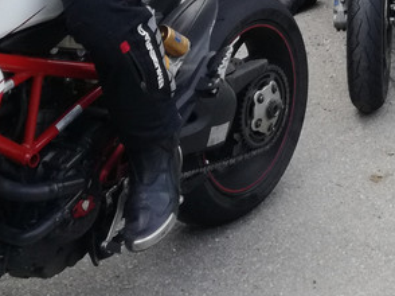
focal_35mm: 98
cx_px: 522
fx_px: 1117
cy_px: -218
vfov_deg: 13.6
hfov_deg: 18.6
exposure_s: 1/460
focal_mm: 3.79
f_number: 2
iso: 50
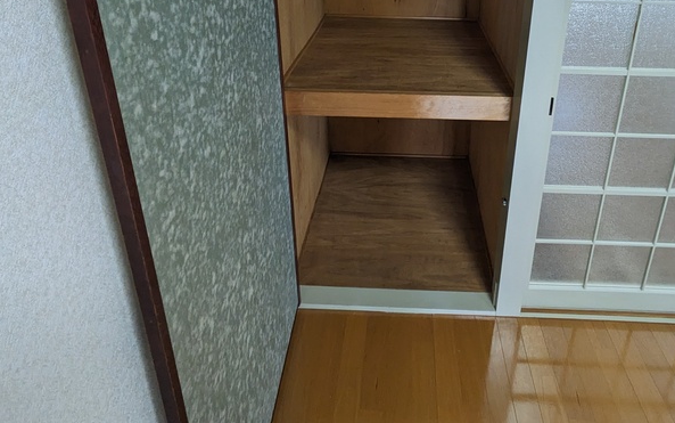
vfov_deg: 45.5
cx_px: 393
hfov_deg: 74.2
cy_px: 31
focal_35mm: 24
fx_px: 442
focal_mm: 1.83
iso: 279
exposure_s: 1/60
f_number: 2.2
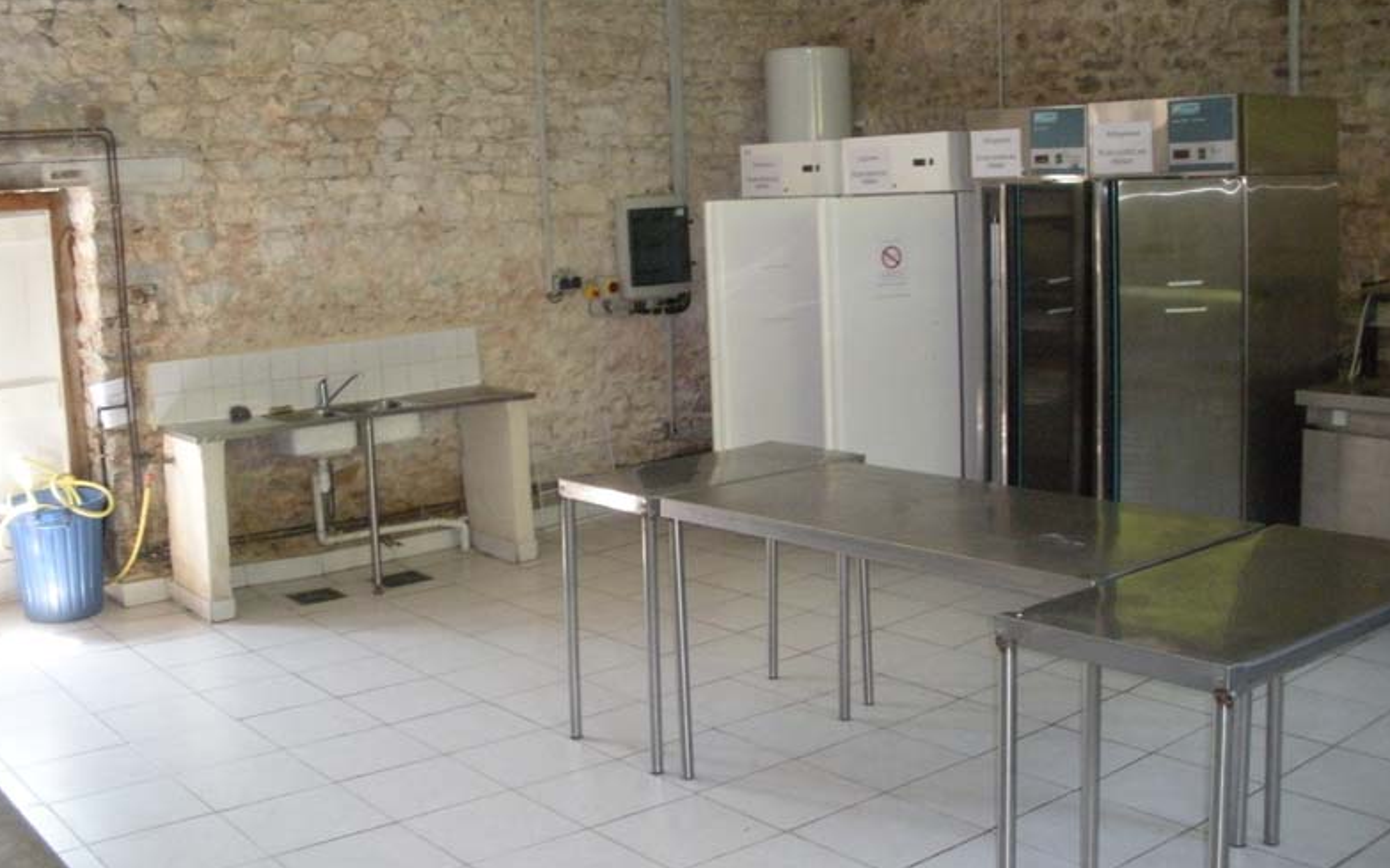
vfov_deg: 32.8
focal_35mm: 39
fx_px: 1477
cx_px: 698
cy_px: 438
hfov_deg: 50.4
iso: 470
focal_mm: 6.3
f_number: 3.5
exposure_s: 1/30
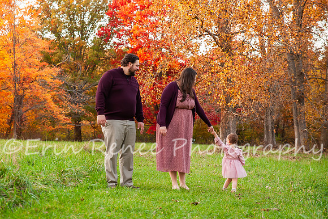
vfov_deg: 16.6
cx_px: 127
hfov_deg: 24.6
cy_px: 115
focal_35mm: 82
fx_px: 750
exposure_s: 1/200
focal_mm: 65
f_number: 3.5
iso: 800
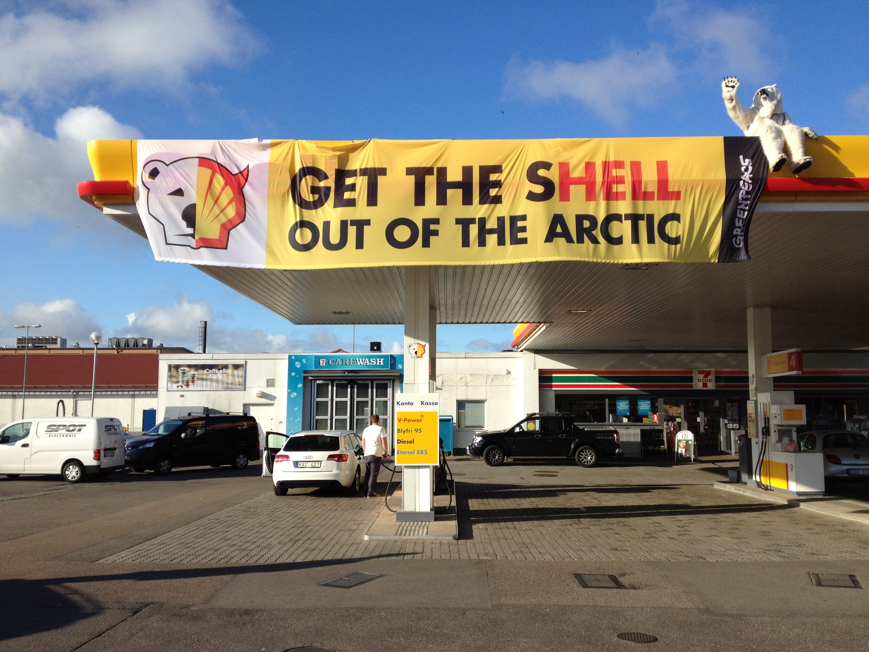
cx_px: 434
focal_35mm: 35
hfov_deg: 52.6
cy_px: 326
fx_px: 879
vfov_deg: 40.7
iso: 64
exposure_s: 1/1534
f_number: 2.4
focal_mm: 4.28
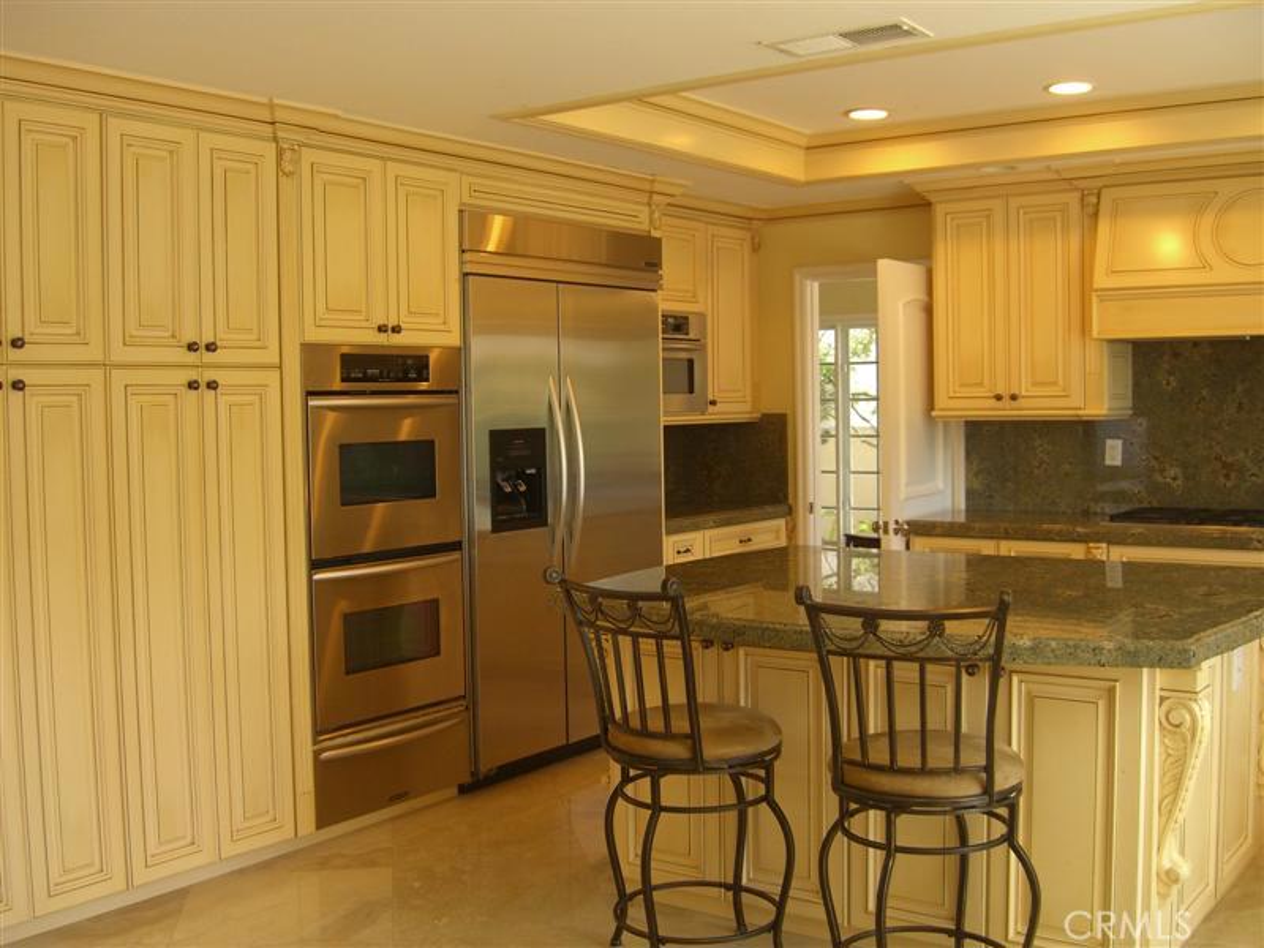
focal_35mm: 38
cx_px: 632
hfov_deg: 49.0
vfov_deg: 37.7
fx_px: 1388
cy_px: 474
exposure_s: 1/80
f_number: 2.8
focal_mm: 7.9
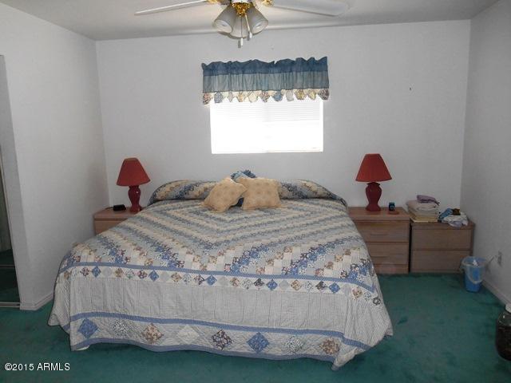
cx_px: 256
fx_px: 384
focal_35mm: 26
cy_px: 192
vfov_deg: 53.1
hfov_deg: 67.3
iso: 200
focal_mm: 4.7
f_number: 3.4
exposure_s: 1/25
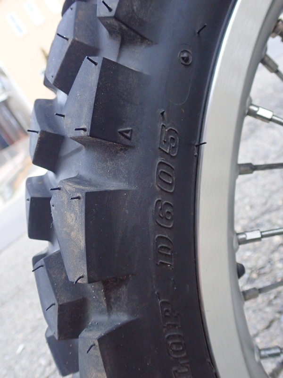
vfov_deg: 52.6
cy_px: 189
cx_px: 142
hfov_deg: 40.7
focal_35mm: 35
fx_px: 382
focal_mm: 6.42
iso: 500
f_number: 2.6
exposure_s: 1/30
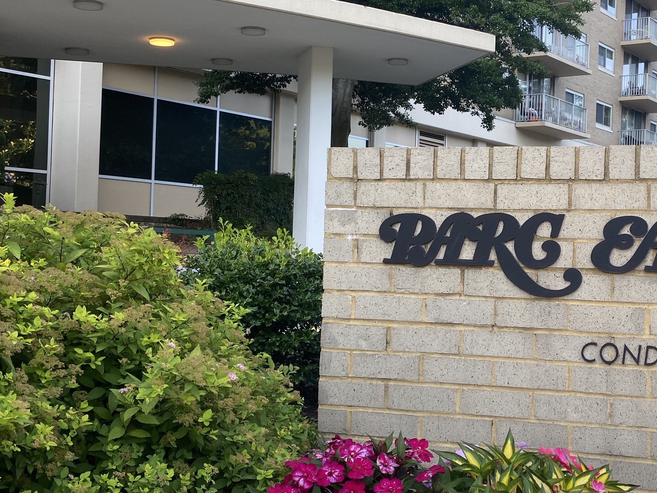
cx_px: 503
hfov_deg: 40.7
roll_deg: -2.7
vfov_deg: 32.2
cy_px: 238
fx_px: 854
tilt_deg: +1.3
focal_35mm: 45
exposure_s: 1/192
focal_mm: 4.25
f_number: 1.8
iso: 32
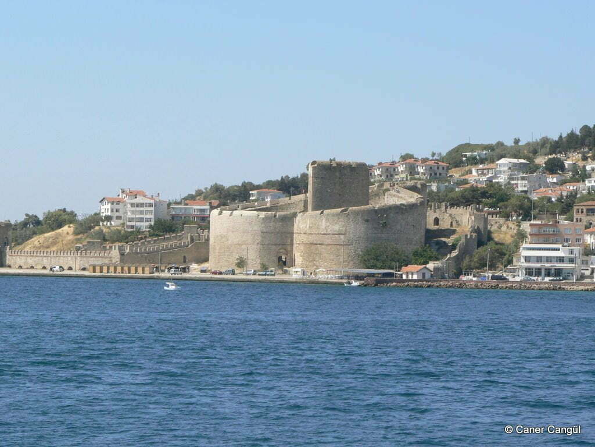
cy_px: 224
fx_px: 2097
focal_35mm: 122
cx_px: 298
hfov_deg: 16.1
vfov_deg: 12.1
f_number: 5.6
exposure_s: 1/500
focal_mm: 20.3
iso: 80
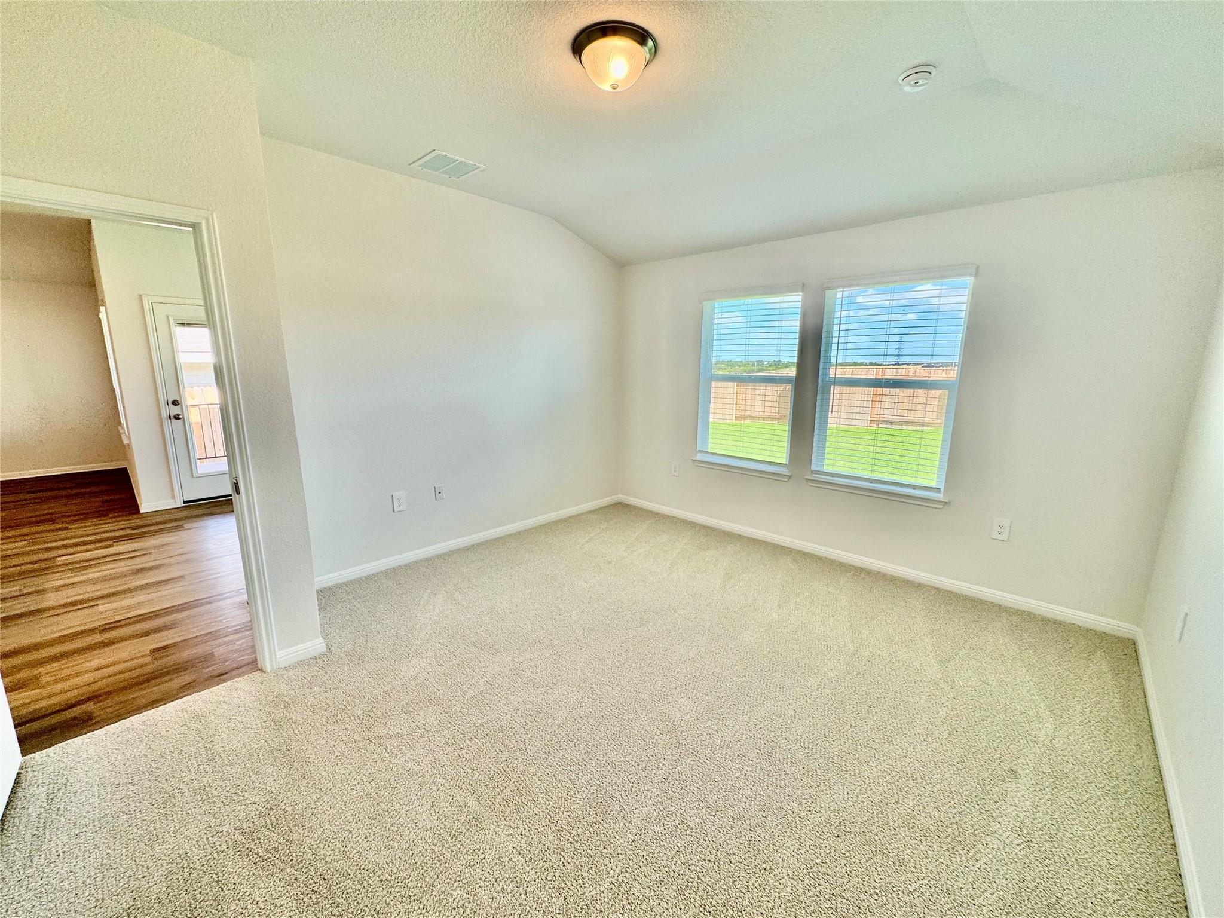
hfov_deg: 102.1
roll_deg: -0.4
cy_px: 459
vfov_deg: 85.7
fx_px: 495
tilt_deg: -11.7
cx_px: 612
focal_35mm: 14
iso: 64
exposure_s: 1/120
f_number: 2.2
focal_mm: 2.22
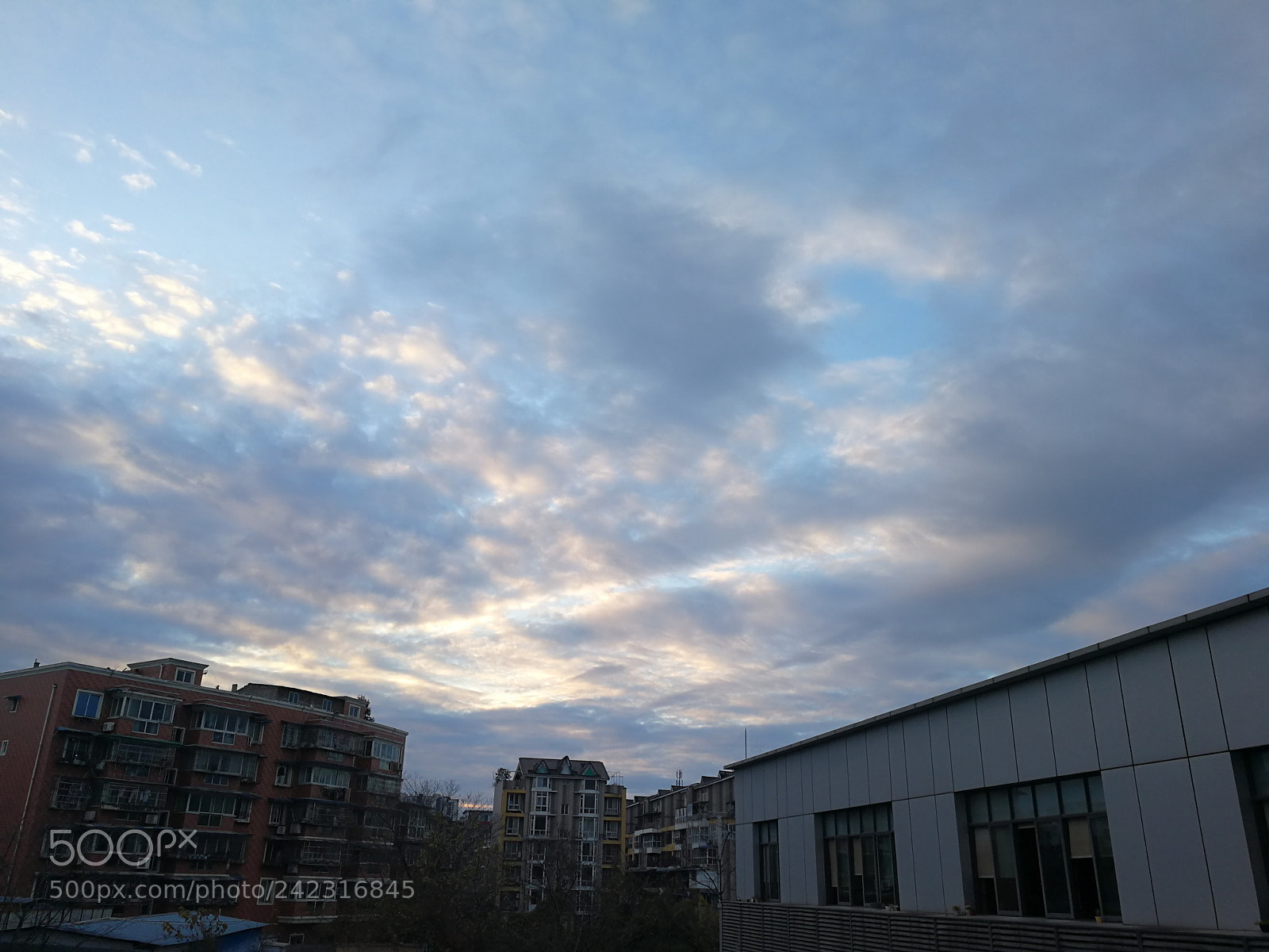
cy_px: 476
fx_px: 990
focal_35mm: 27
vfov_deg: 51.4
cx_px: 634
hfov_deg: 65.3
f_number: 2.2
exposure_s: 1/176
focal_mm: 3.95
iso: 50
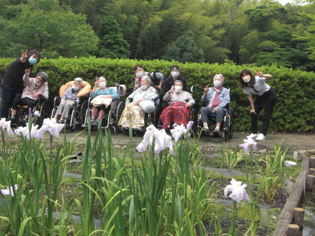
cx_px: 129
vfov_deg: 30.2
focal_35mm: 48
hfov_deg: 39.5
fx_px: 437
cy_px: 99
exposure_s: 1/320
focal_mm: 6.9
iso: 50
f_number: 3
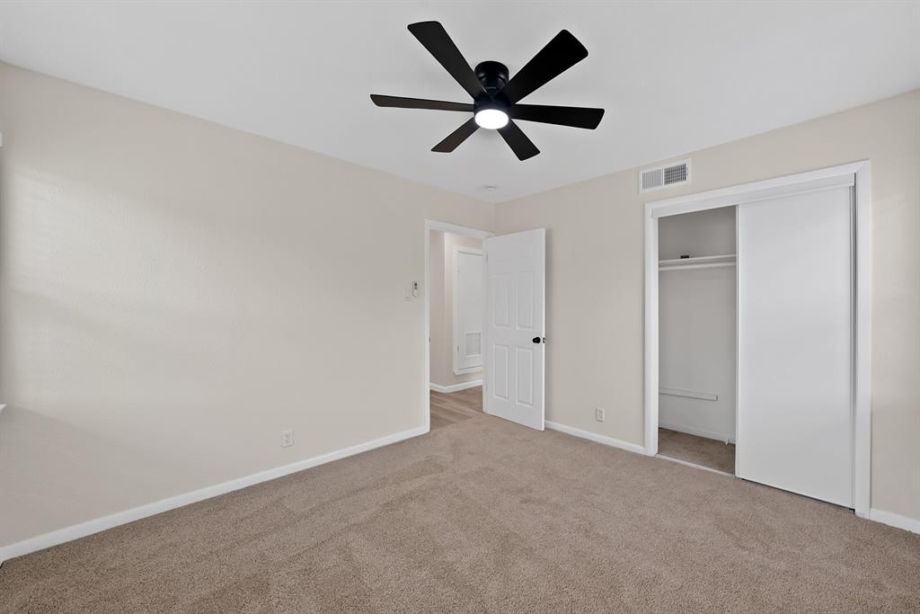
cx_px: 460
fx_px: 307
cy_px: 307
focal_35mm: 12
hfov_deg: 112.6
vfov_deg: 90.0
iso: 640
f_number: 9
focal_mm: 12
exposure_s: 1/6
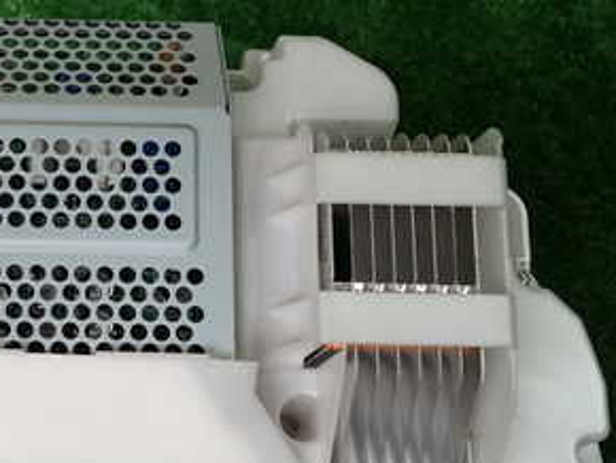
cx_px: 36
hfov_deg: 29.6
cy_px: 325
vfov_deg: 23.5
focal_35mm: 62
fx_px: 1104
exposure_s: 1/60
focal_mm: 5.4
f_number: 2.3
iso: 200
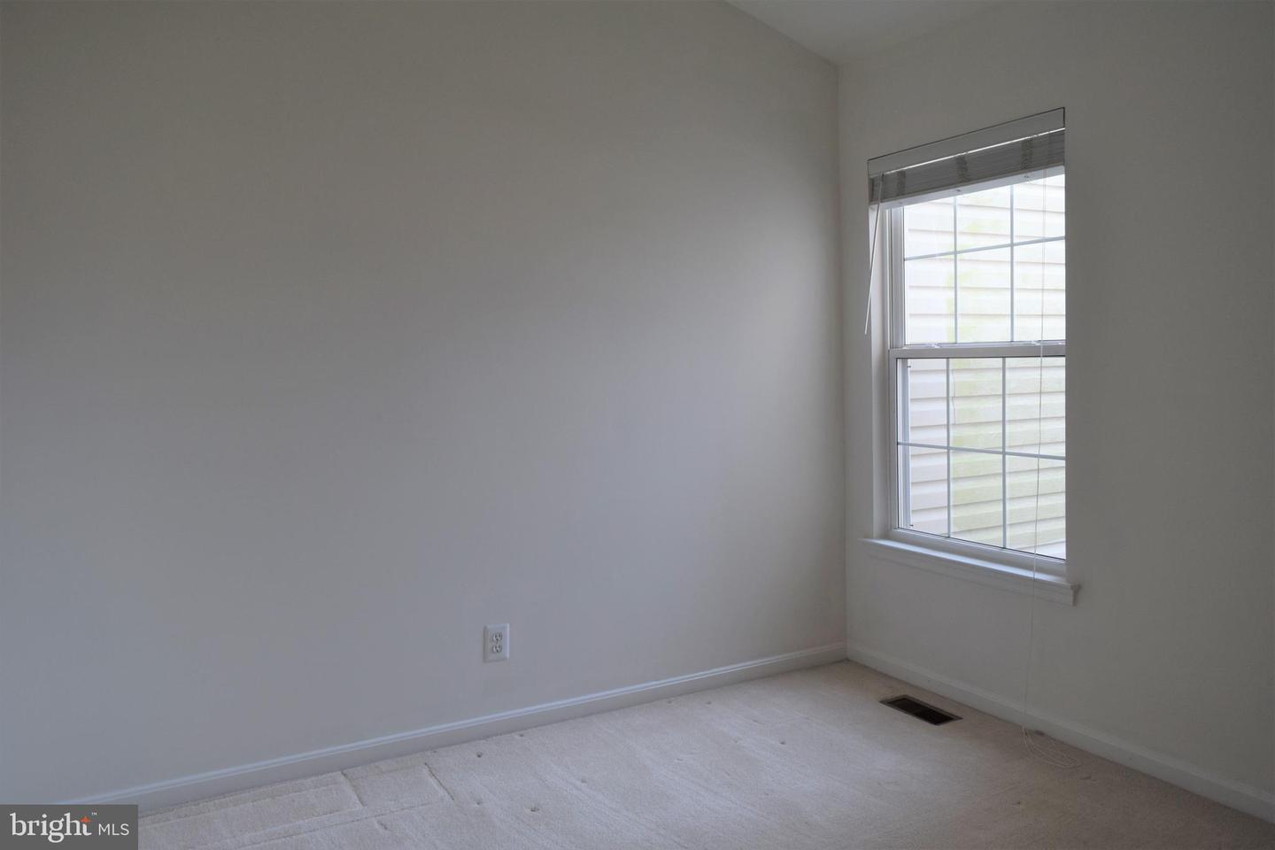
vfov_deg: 47.9
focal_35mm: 27
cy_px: 425
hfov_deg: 67.4
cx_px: 638
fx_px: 956
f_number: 5
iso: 400
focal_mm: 18
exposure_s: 1/100
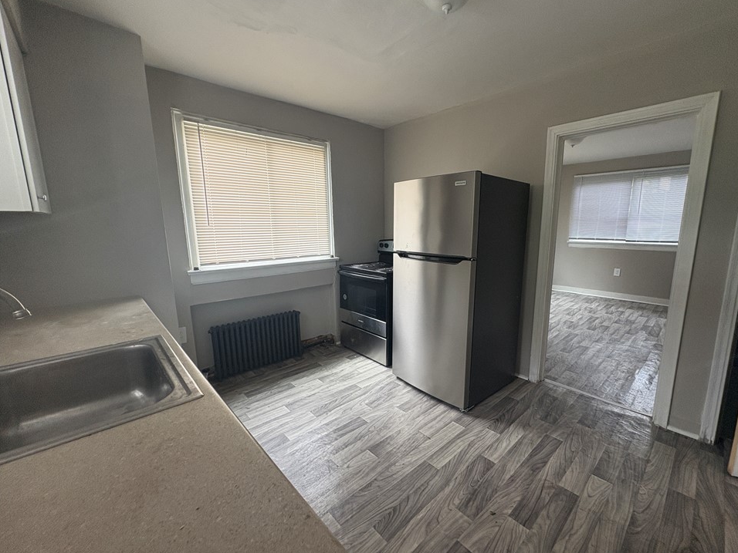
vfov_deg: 81.7
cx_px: 394
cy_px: 278
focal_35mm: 15
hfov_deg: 98.0
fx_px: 320
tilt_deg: -9.6
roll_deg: +0.6
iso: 250
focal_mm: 2.22
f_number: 2.2
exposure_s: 1/81
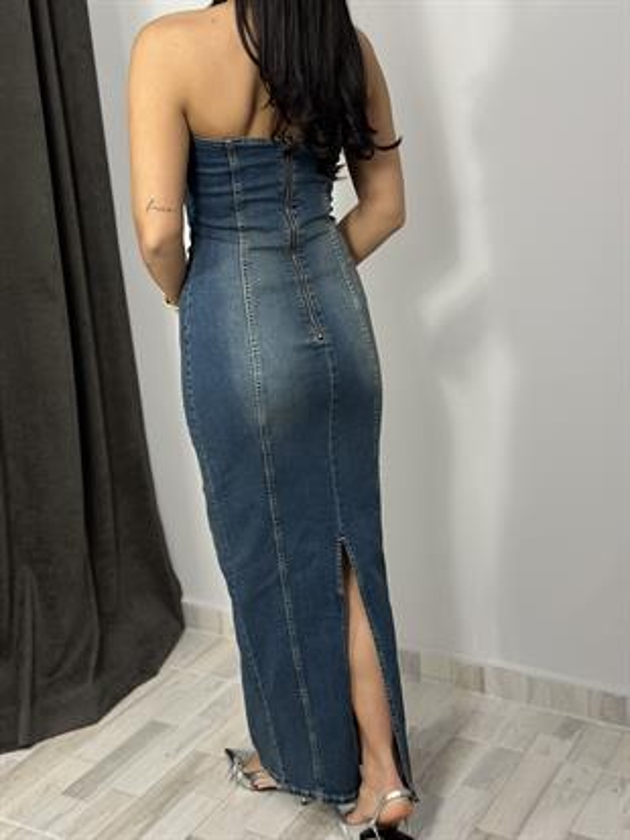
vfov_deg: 39.6
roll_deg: +3.2
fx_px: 1164
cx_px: 315
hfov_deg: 30.3
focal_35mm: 48
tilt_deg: -15.7
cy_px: 420
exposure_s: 1/100
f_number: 1.78
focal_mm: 6.86
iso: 125
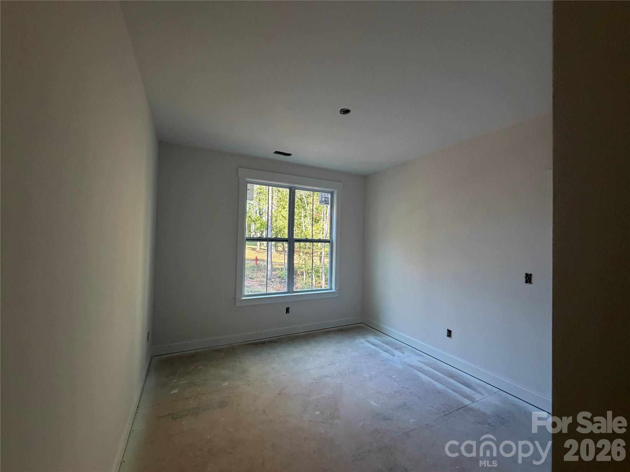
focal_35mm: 14
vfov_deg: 85.7
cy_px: 236
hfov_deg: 102.1
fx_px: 255
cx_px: 315
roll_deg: -1.9
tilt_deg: -0.1
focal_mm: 2.22
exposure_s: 1/121
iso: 320
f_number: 2.2
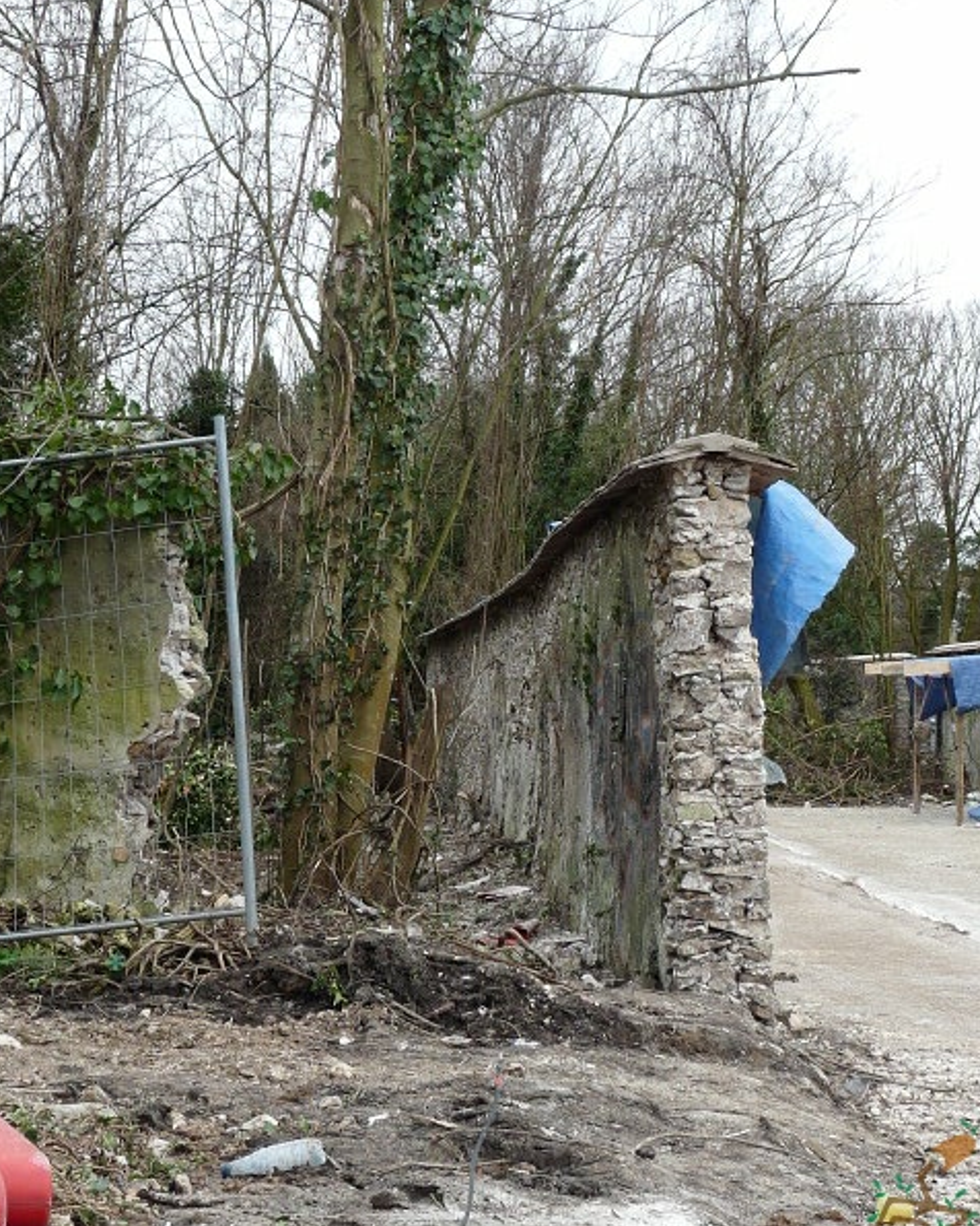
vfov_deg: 29.6
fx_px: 2320
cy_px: 604
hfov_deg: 23.8
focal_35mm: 64
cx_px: 490
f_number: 4
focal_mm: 6.2
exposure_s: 1/100
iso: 100
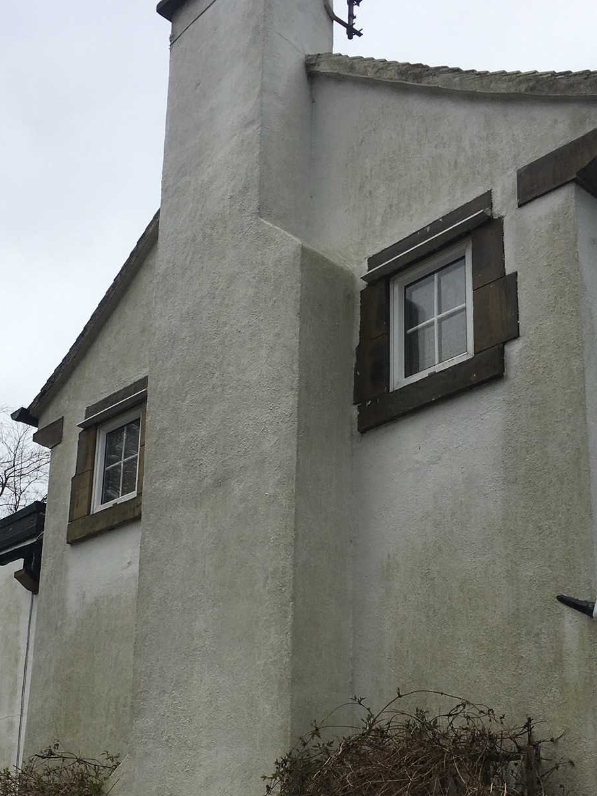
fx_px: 1127
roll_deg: -1.9
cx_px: 238
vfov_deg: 38.2
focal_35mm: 49
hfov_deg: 29.6
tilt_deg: +17.4
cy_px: 572
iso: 25
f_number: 2.2
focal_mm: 4.15
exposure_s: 1/1183
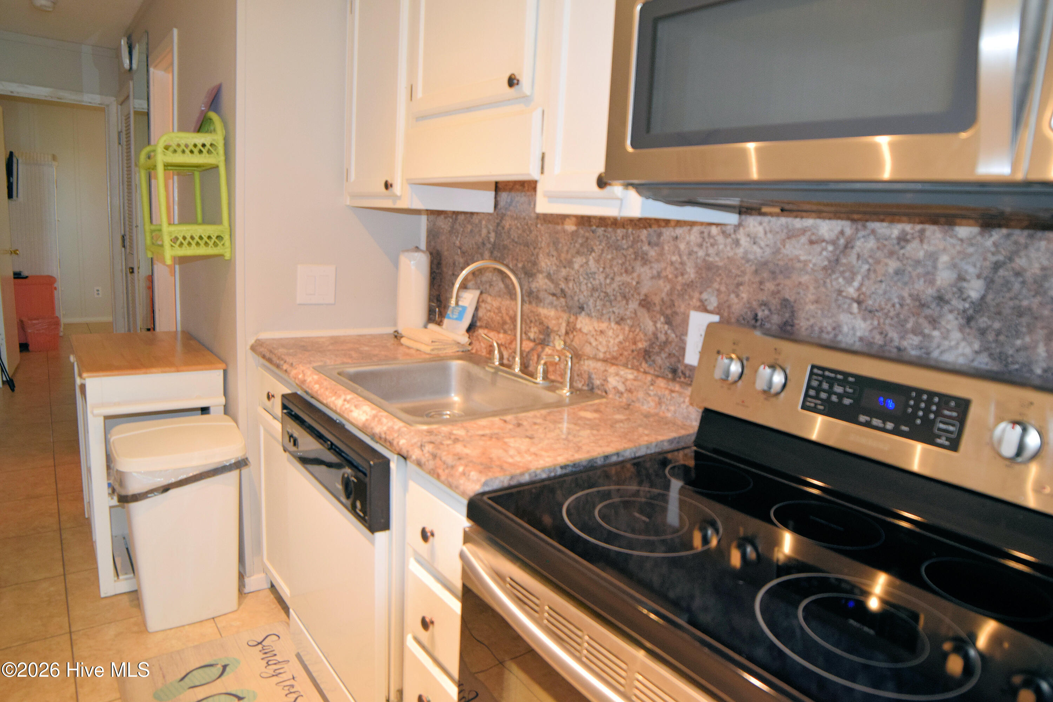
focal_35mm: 21
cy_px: 351
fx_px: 614
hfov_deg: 81.2
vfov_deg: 59.5
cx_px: 526
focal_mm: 14
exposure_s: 1/80
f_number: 4.5
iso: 800
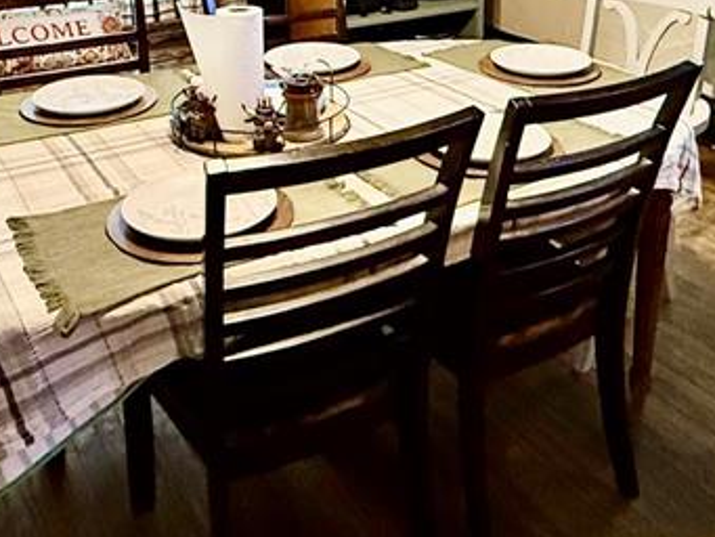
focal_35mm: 42
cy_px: 17
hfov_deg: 44.8
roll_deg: -0.1
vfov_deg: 32.0
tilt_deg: -12.4
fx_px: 868
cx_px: 338
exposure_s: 1/60
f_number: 2.2
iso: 640
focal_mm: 2.22
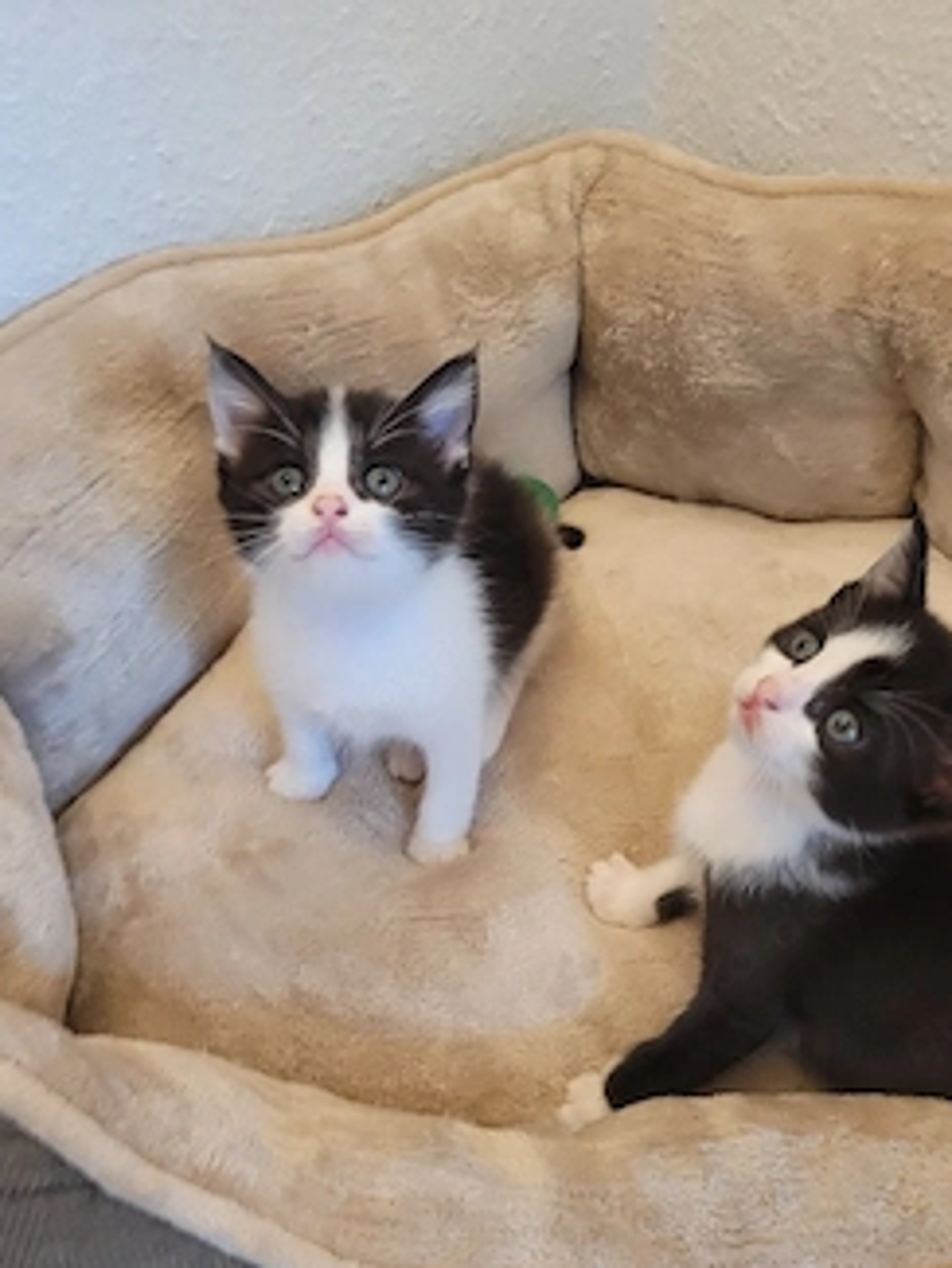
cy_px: 714
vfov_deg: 56.6
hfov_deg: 44.2
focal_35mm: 32
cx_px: 503
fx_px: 1173
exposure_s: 1/50
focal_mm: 5.4
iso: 320
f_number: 1.8
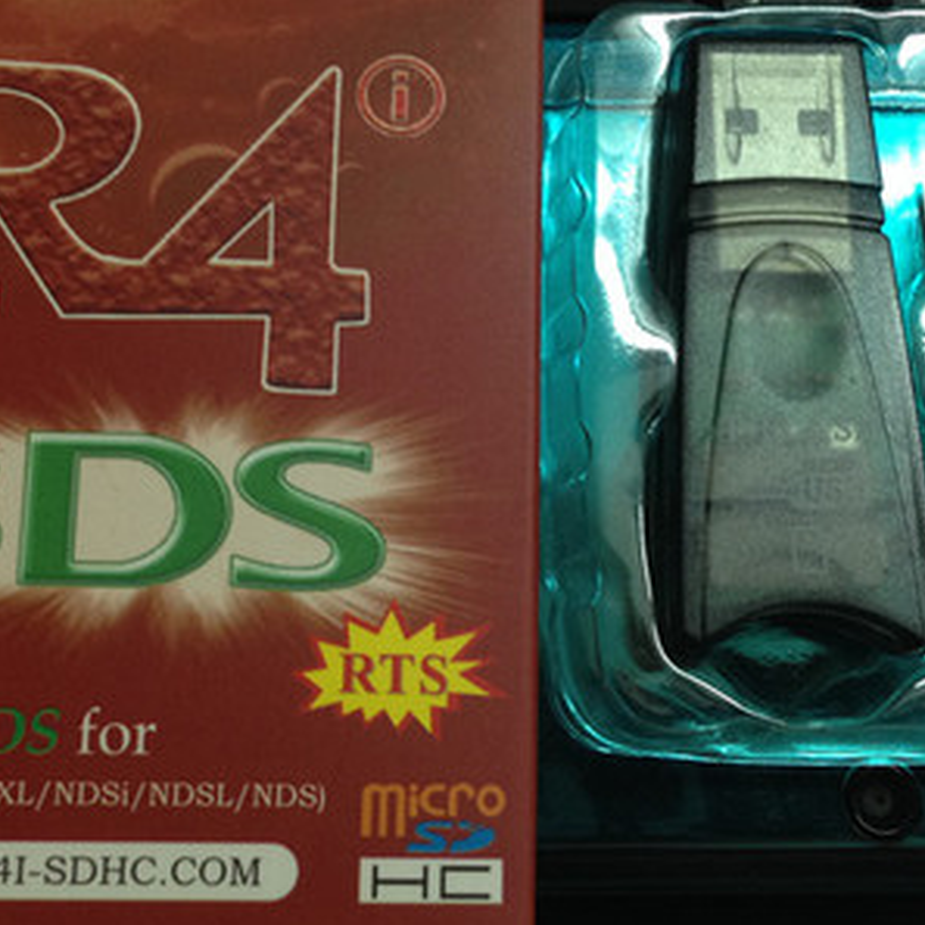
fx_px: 1784
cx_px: 477
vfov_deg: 28.9
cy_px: 321
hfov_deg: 29.1
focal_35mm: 59
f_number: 2.4
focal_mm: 4.12
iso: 100
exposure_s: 1/20
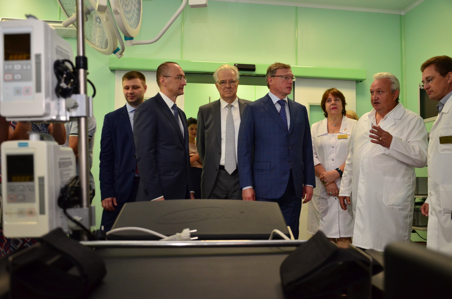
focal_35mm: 33
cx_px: 226
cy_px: 150
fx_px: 413
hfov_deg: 57.3
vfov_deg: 39.8
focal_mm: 22
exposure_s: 1/200
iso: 1000
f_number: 3.8
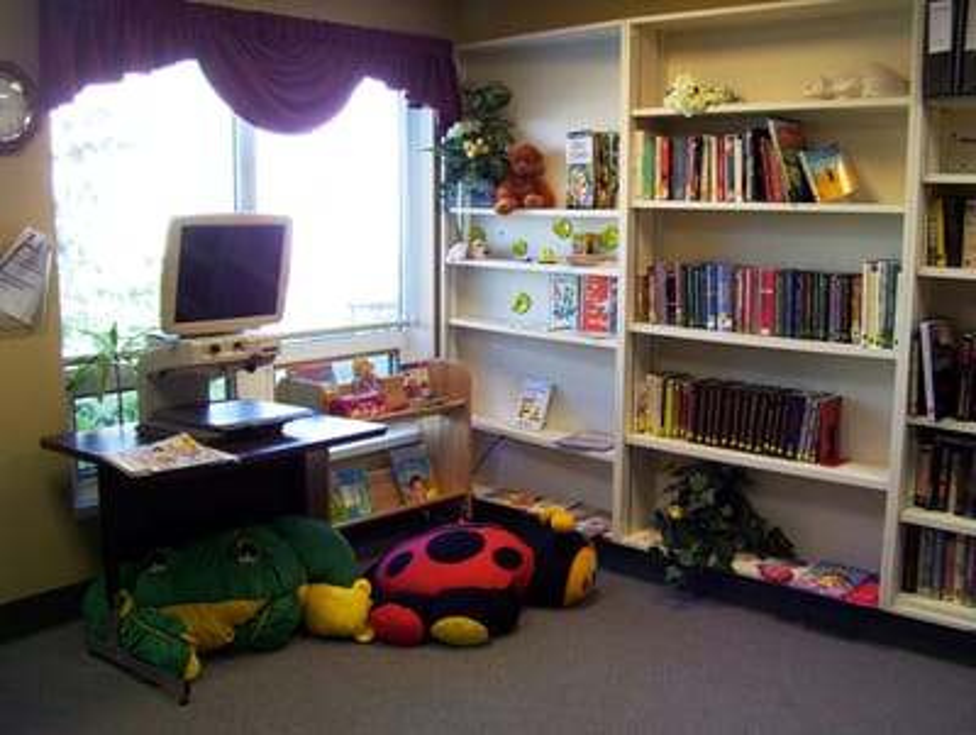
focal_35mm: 36
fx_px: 1016
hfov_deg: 51.3
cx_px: 488
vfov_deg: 39.7
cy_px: 368
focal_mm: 6
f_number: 2.7
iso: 80
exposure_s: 1/40
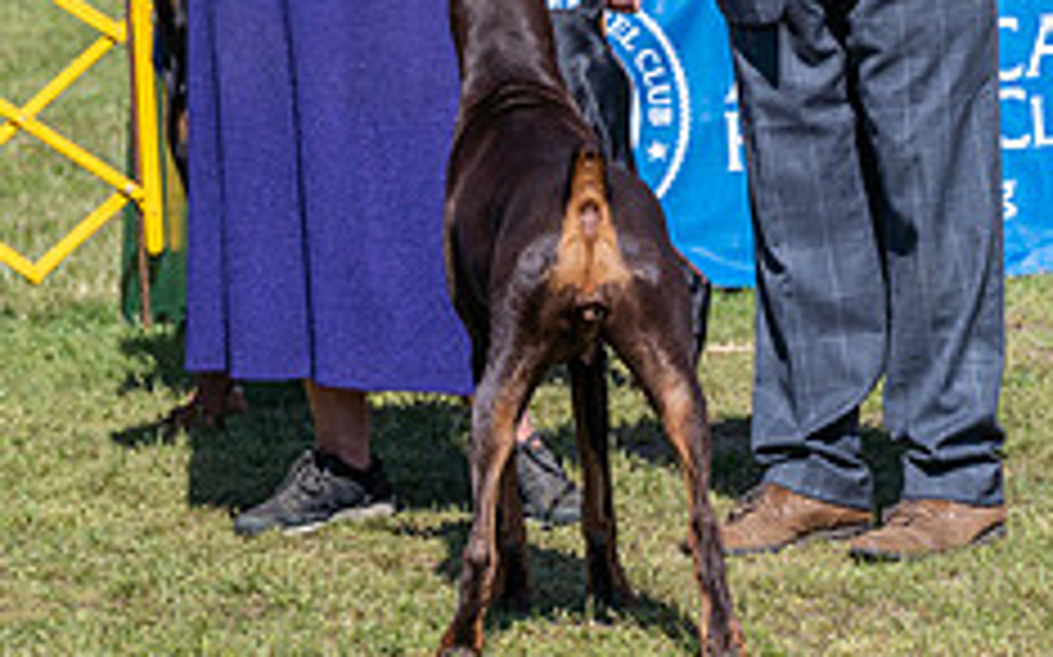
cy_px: -180
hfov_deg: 5.4
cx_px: 279
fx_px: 11129
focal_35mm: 388
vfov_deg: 3.4
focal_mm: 132
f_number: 6.3
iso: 250
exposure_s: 1/1250
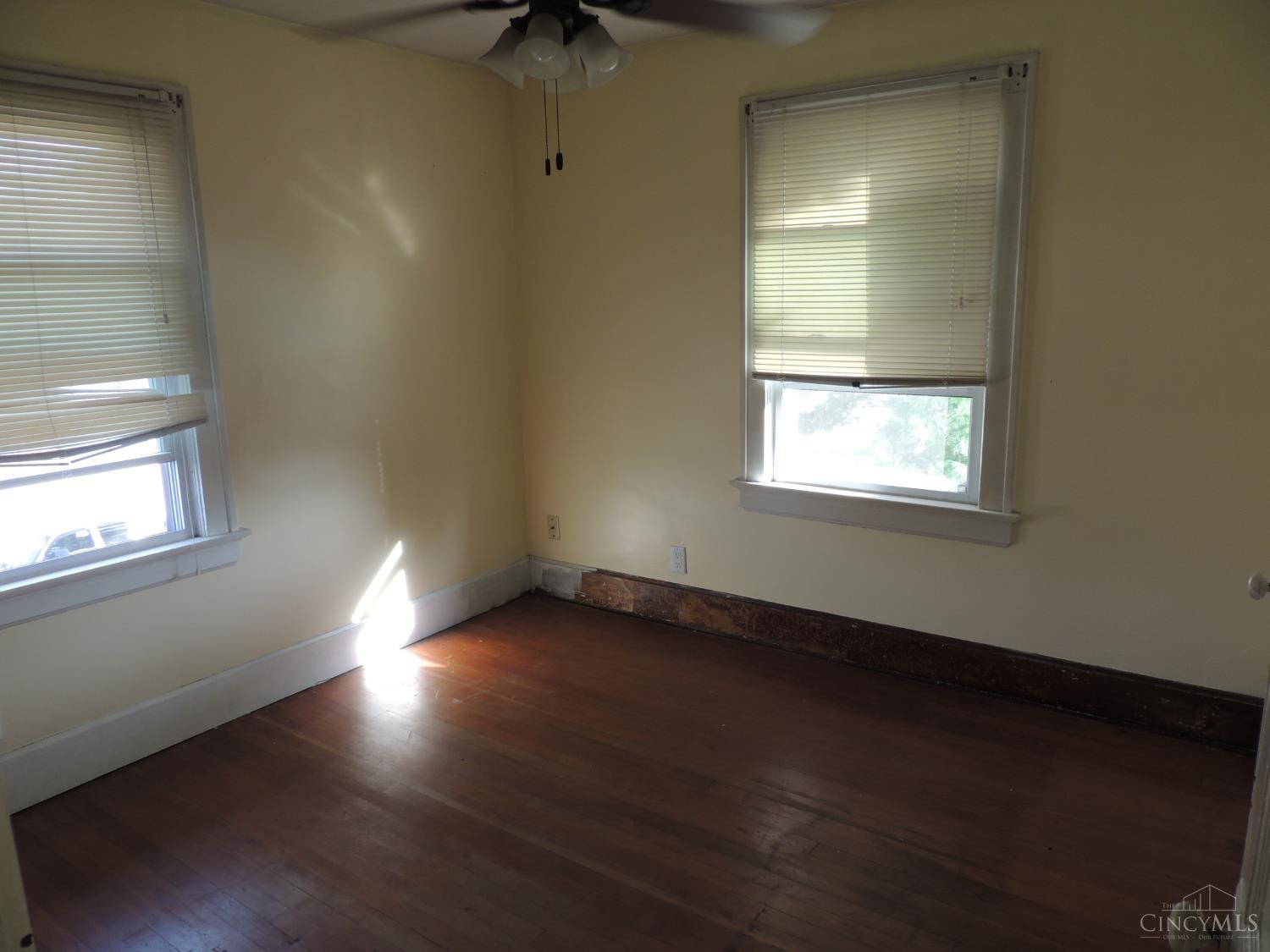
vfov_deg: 56.8
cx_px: 635
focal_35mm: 24
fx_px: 881
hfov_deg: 71.6
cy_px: 476
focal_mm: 4.3
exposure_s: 1/40
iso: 100
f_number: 3
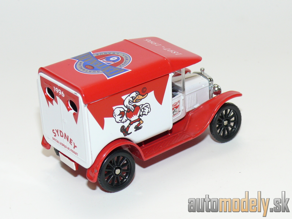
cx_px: 146
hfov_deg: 20.7
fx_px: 801
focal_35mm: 95
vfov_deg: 15.6
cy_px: 110
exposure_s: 1/30
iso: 100
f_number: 4
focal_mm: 12.9
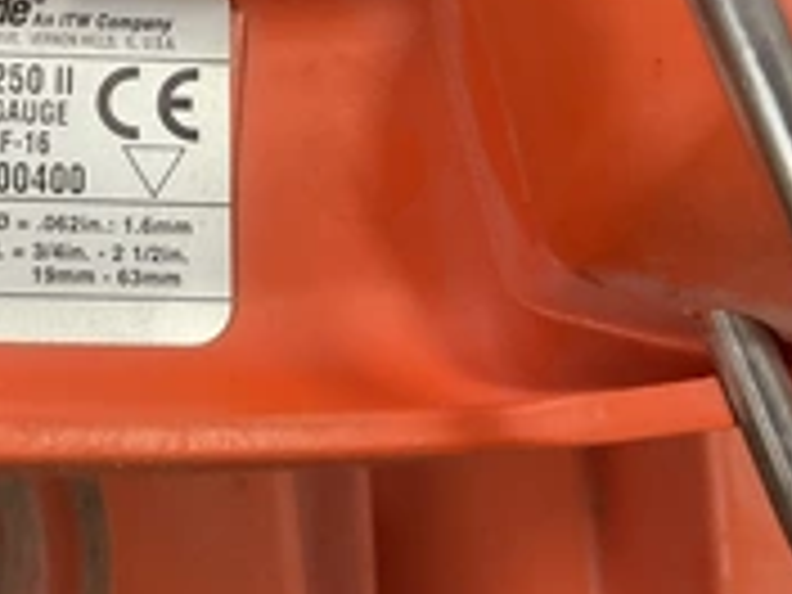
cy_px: 140
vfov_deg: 22.0
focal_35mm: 66
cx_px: 176
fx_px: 1510
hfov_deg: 28.8
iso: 200
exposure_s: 1/60
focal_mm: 3
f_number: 1.8
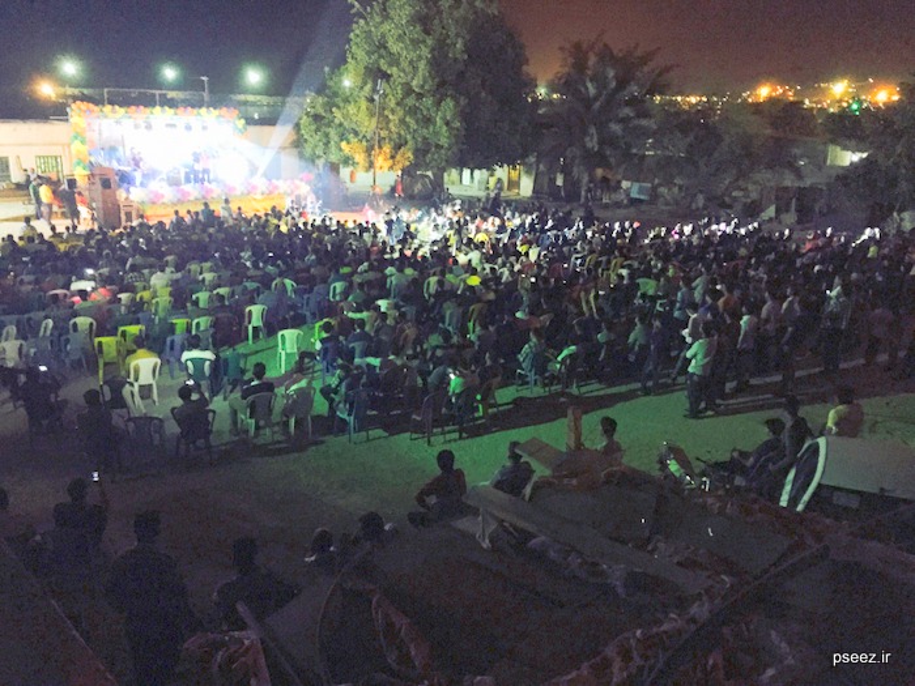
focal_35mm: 29
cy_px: 343
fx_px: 767
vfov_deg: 48.2
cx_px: 458
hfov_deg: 61.7
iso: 1250
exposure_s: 1/17
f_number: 2.2
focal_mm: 4.15
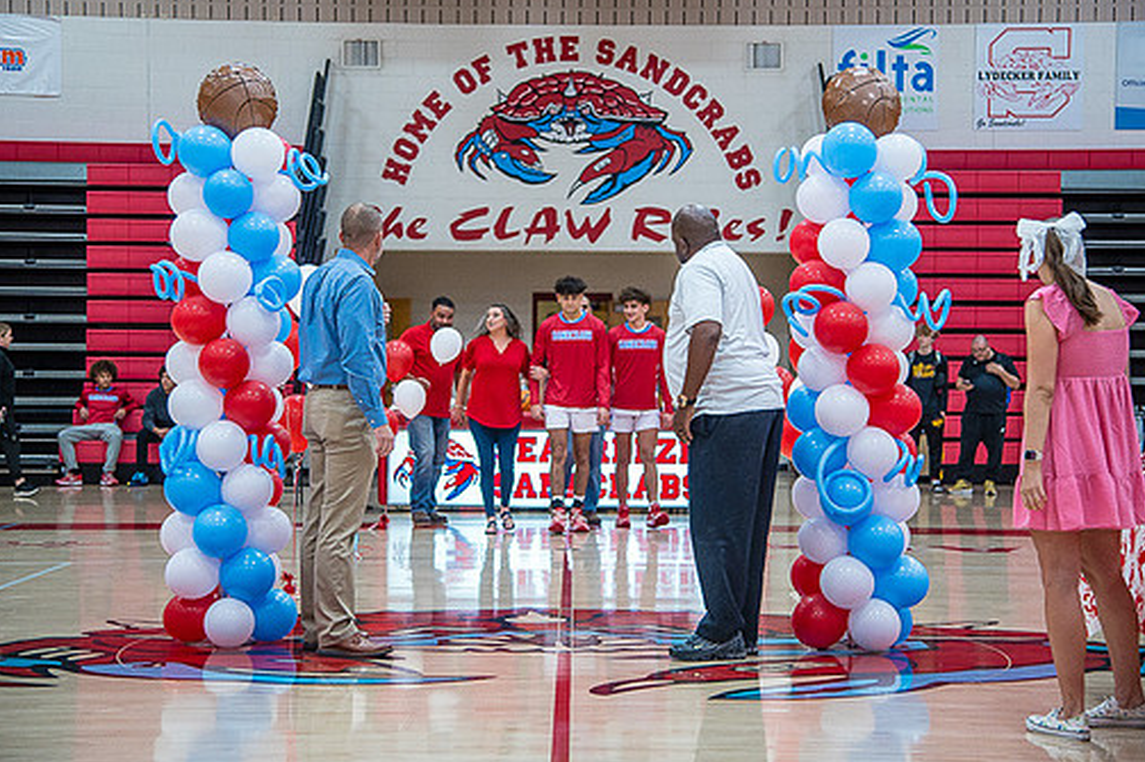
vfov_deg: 18.2
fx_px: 2385
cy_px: 332
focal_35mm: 75
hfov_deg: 27.0
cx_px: 567
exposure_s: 1/320
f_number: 4
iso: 2000
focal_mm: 65
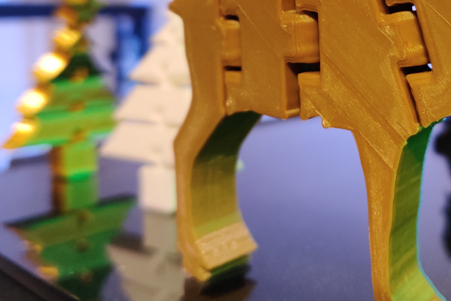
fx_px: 664
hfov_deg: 36.6
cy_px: 32
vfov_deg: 24.8
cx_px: 342
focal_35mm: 53
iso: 1250
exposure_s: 1/20
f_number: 1.65
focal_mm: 4.75
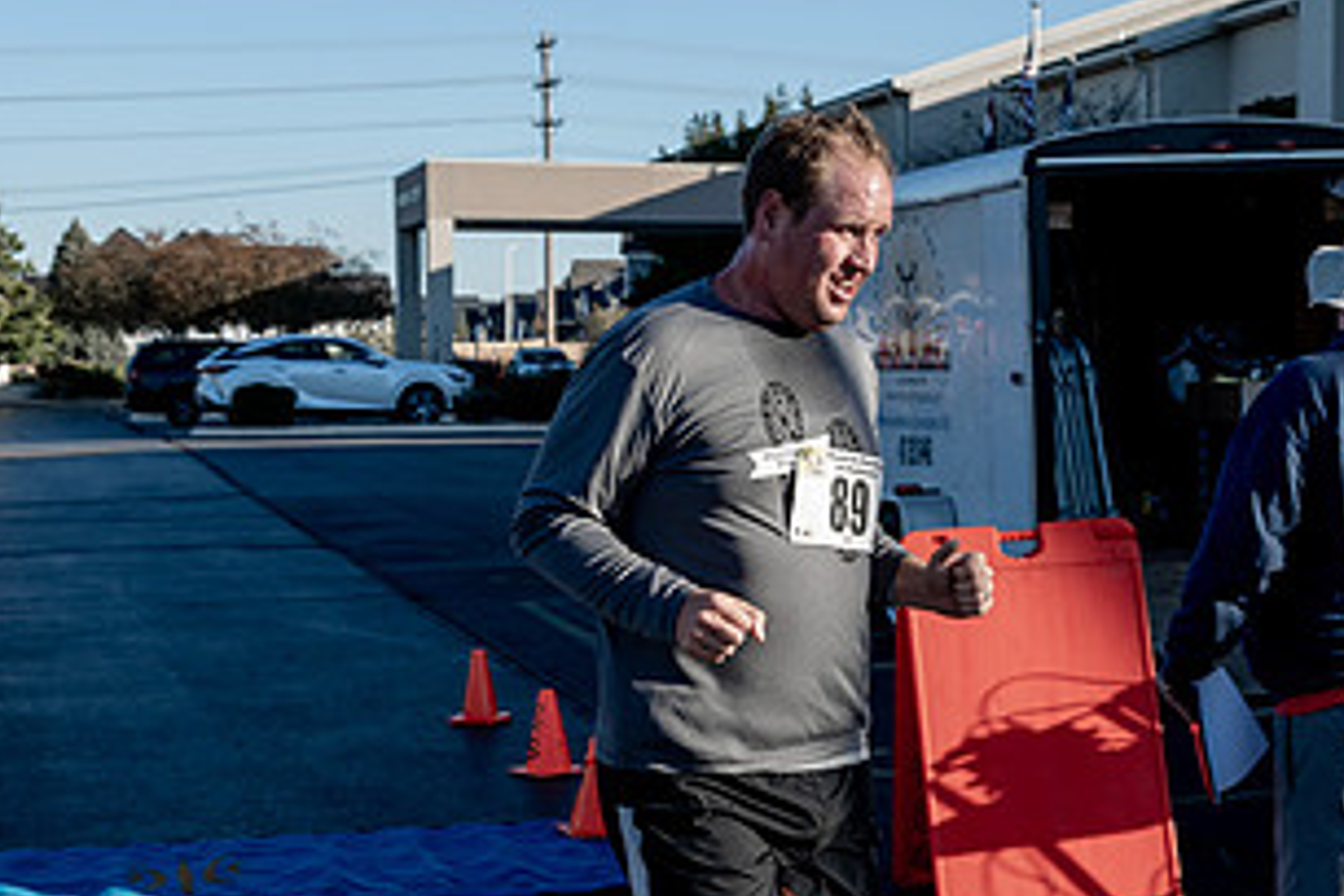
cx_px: 918
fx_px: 2762
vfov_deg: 18.4
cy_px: 608
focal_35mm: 74
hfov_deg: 27.1
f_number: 5
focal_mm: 39
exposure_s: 1/500
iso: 125
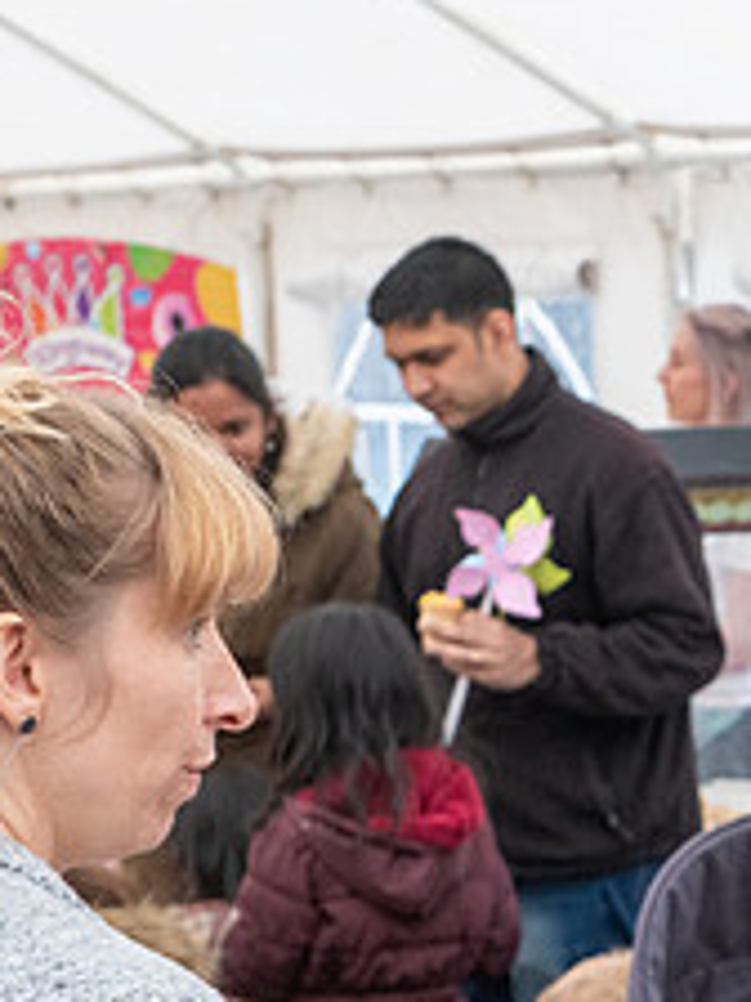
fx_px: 4744
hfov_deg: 8.8
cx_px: 1122
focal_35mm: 164
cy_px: 731
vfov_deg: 12.0
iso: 800
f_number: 6.3
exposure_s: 1/200
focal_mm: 66
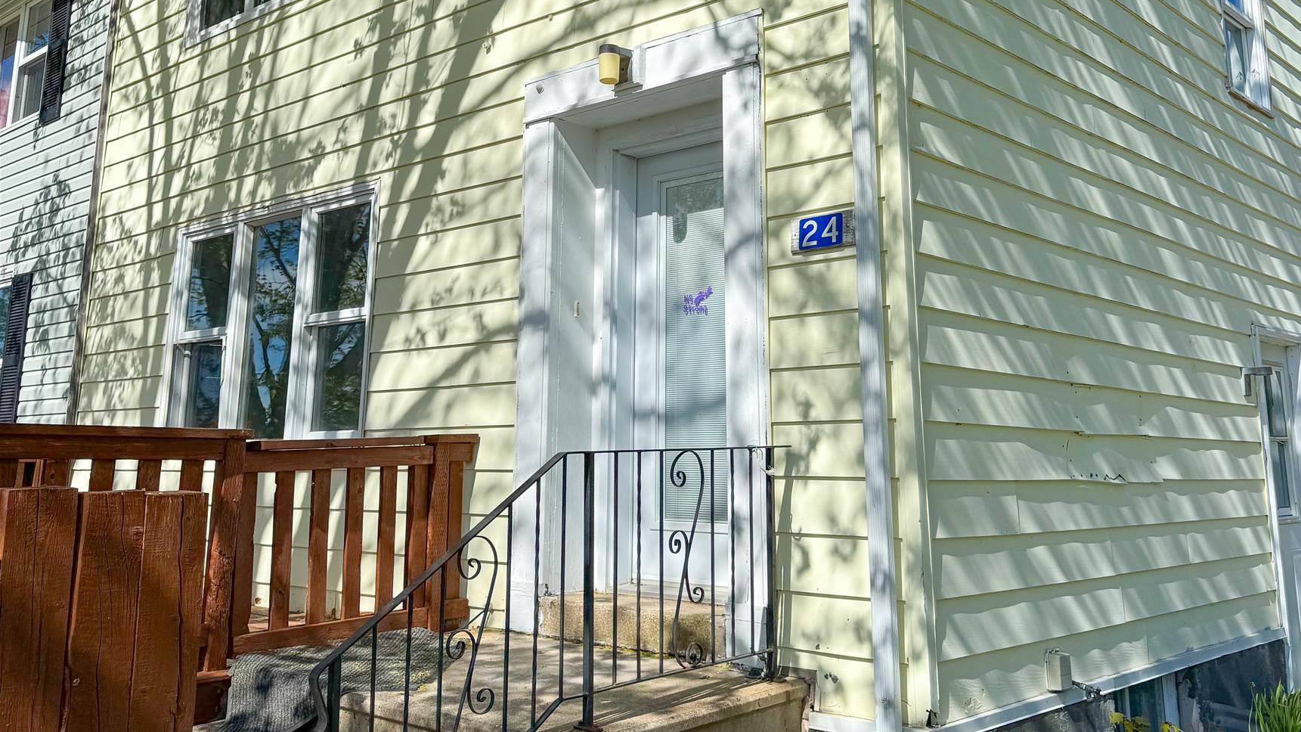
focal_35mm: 35
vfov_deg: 33.0
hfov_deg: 56.6
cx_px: 652
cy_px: 178
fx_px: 1207
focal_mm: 6.76
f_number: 1.8
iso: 80
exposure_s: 1/8000
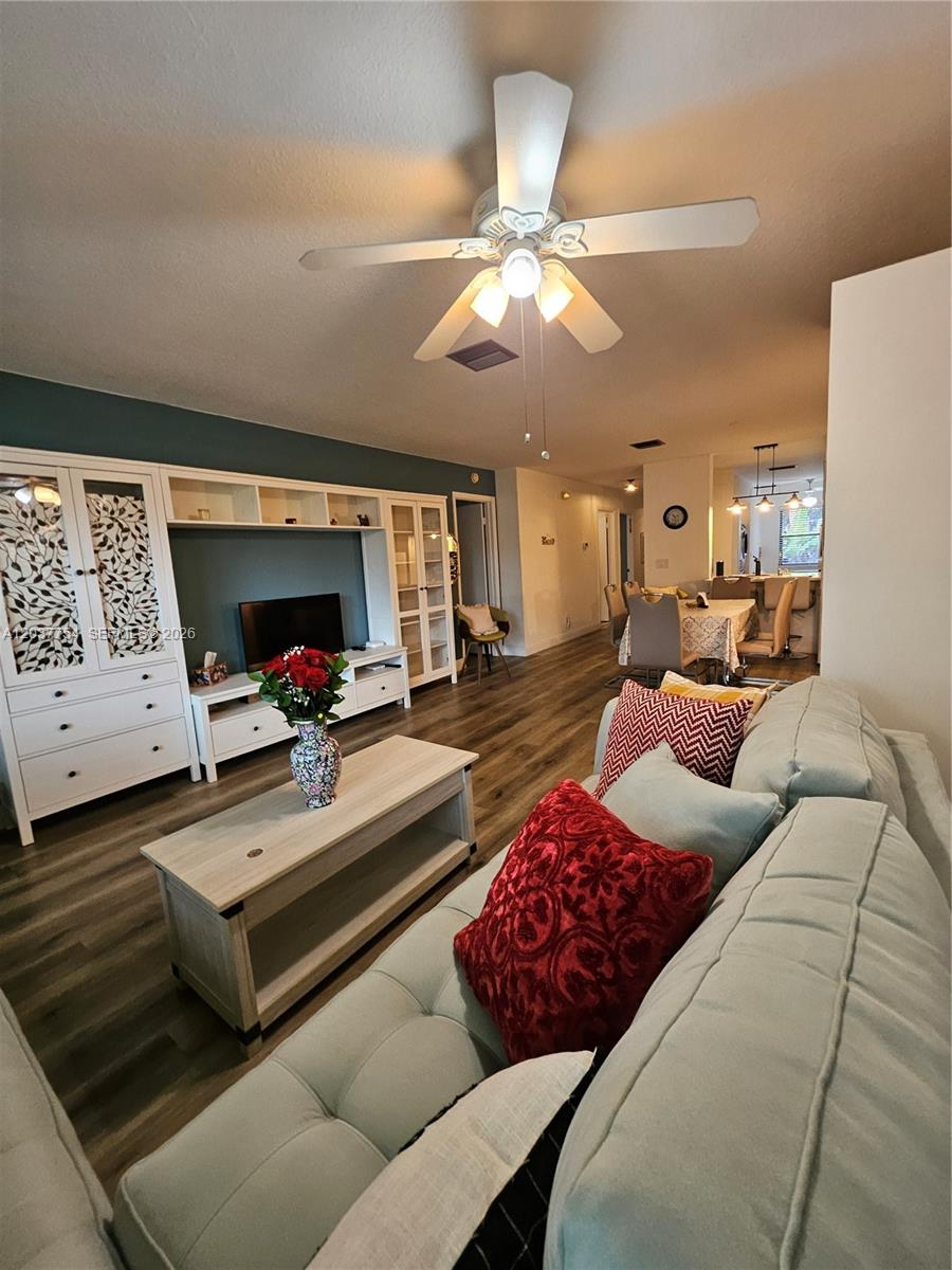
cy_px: 635
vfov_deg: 106.2
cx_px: 476
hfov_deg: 89.9
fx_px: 477
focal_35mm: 13
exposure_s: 1/60
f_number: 2.2
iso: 160
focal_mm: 1.74
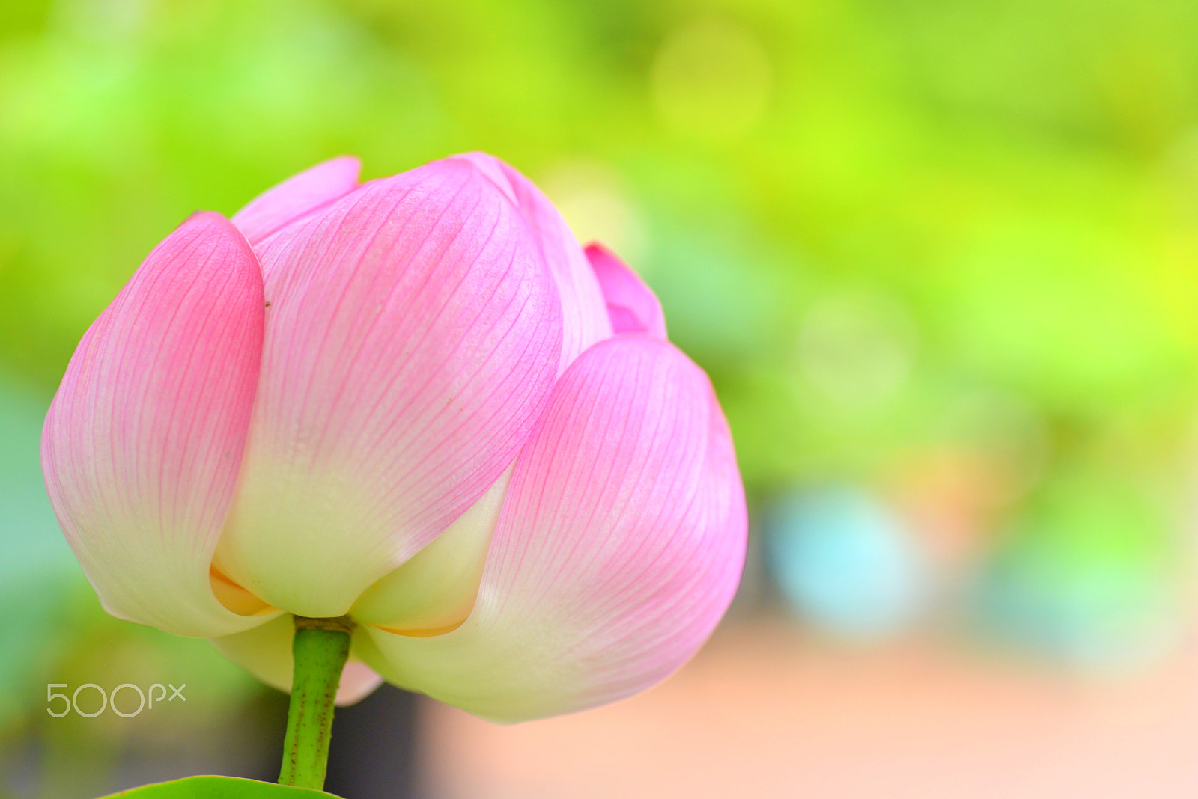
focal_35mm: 90
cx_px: 599
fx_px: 2996
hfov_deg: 22.6
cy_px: 400
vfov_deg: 15.2
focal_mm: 90
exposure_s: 1/1500
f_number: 6.7
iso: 200
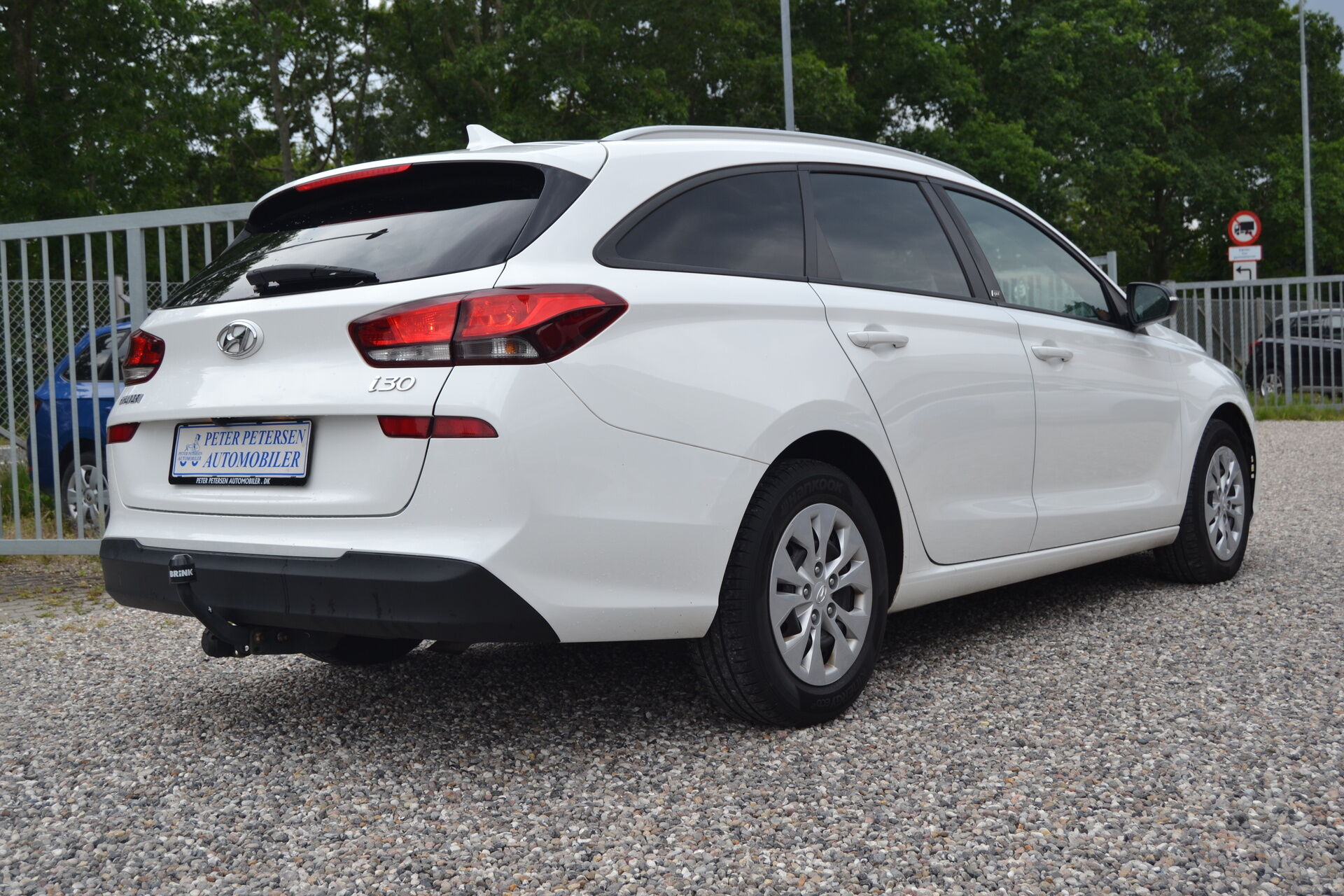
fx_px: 1456
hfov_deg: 49.6
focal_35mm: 39
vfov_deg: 34.2
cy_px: 448
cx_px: 672
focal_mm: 26
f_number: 6.3
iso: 100
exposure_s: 1/160
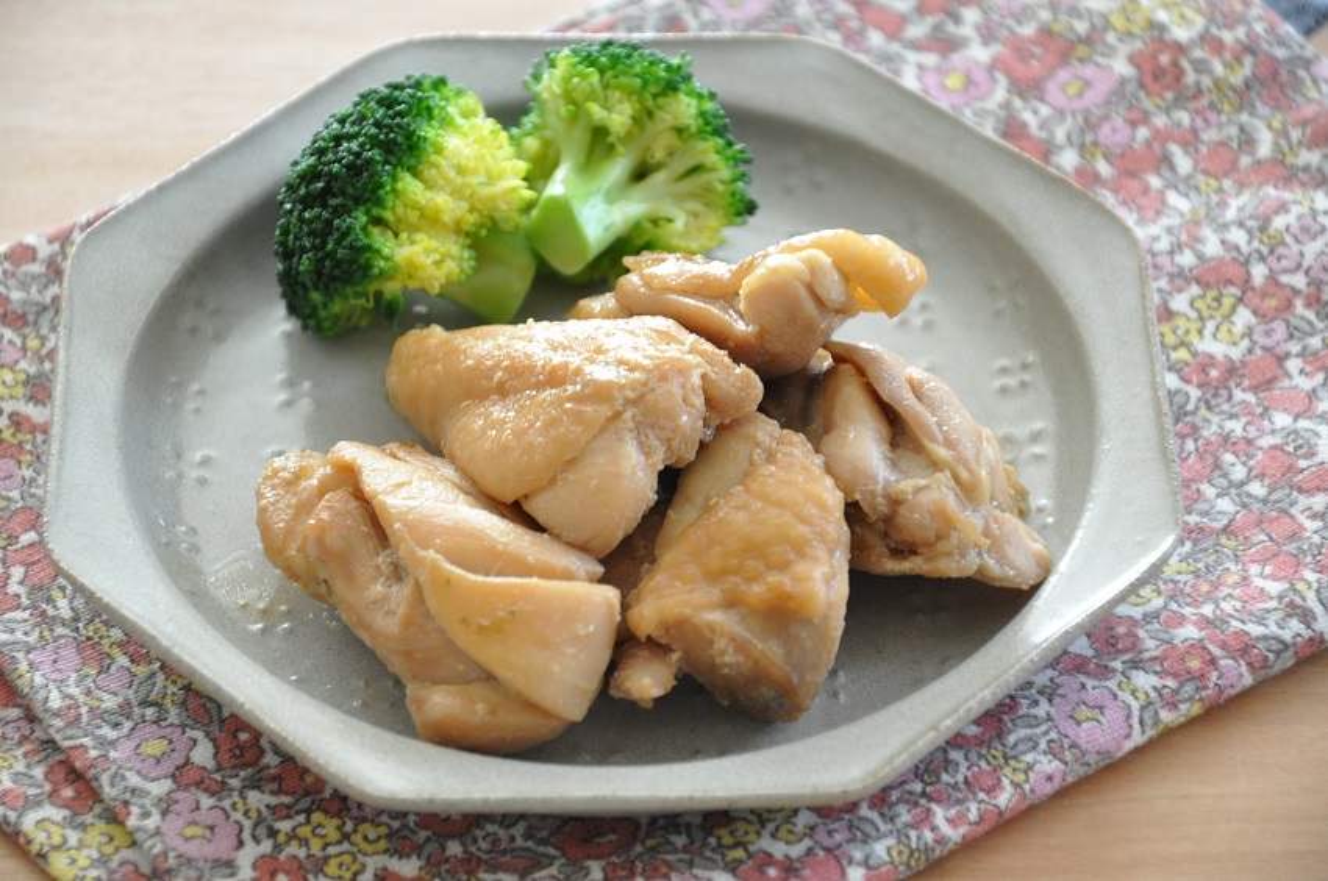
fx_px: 5801
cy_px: 440
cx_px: 664
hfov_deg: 13.1
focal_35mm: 158
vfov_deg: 8.7
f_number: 5.6
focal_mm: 105
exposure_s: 1/30
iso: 1600
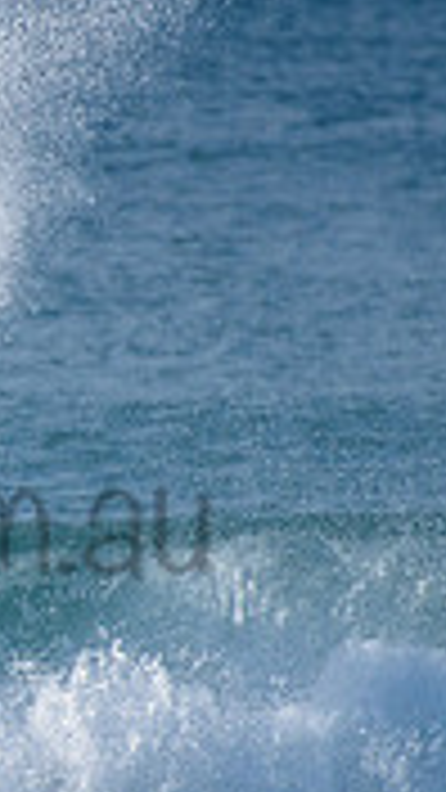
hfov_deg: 0.7
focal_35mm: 1779
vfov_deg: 1.2
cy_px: 470
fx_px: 37402
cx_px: -266
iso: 280
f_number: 5.6
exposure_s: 1/2000
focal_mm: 500
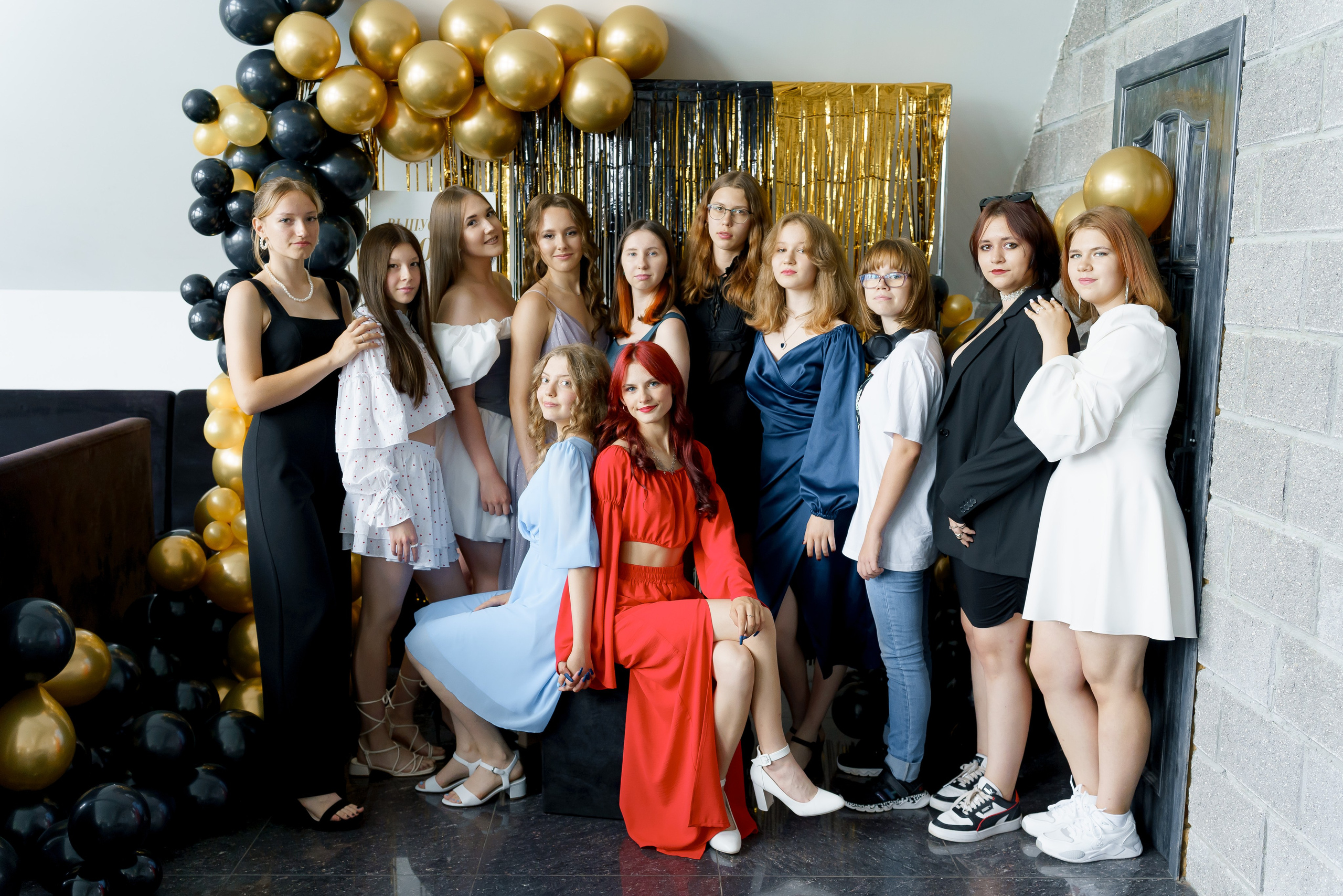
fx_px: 1309
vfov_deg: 37.8
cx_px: 672
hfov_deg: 54.3
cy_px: 448
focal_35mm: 35
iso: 1000
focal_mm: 35
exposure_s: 1/125
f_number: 3.2
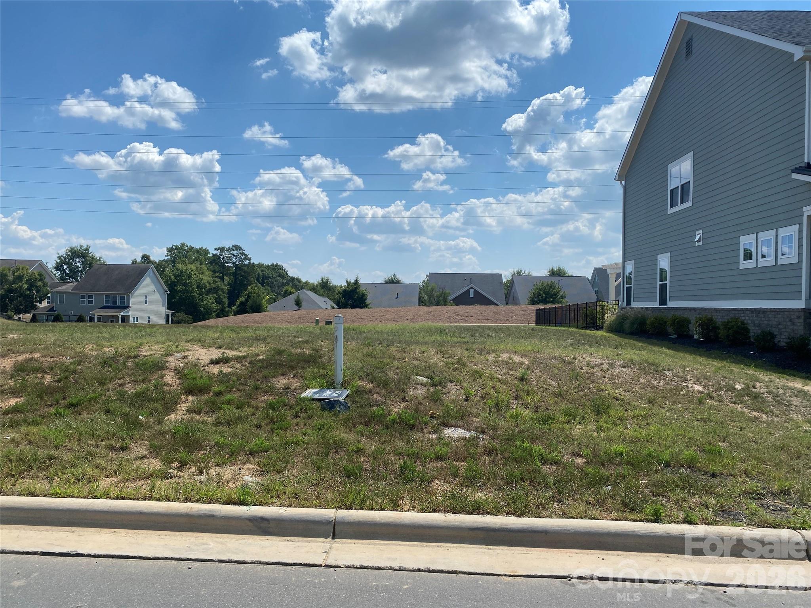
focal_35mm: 26
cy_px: 304
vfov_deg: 53.1
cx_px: 406
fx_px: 609
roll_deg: -0.7
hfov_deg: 67.3
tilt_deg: -2.3
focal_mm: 4.25
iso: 32
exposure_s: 1/5025
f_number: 1.8
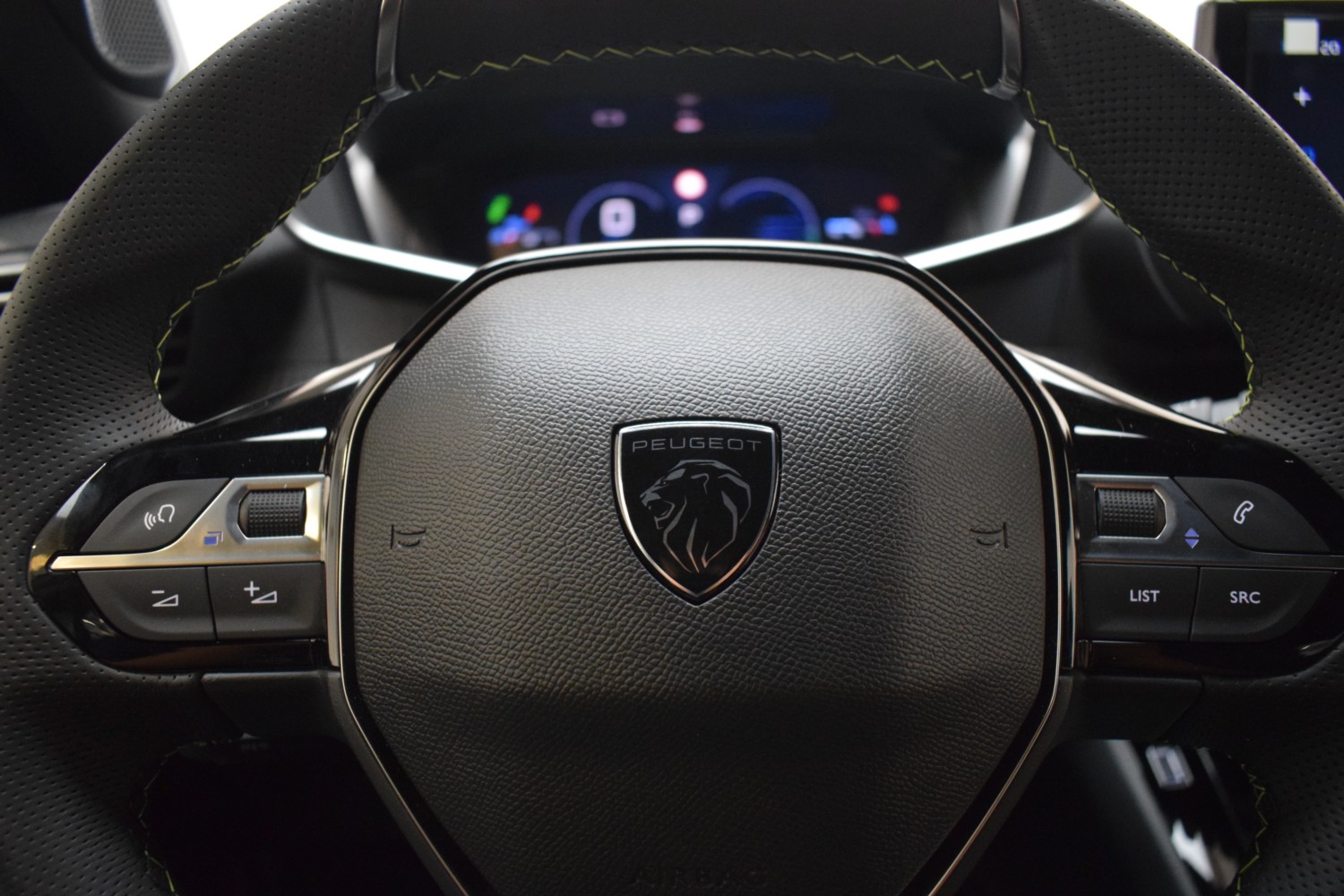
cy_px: 448
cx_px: 672
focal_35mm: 27
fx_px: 1008
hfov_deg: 67.4
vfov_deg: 47.9
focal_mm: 18
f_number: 3.5
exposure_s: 1/60
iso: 3200
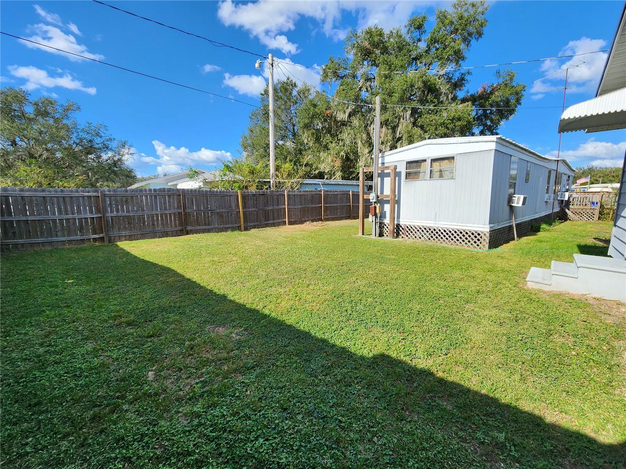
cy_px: 234
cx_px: 313
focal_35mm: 13
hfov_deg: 106.2
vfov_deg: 89.9
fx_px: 235
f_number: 2.2
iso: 50
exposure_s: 1/1395
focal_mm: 2.2
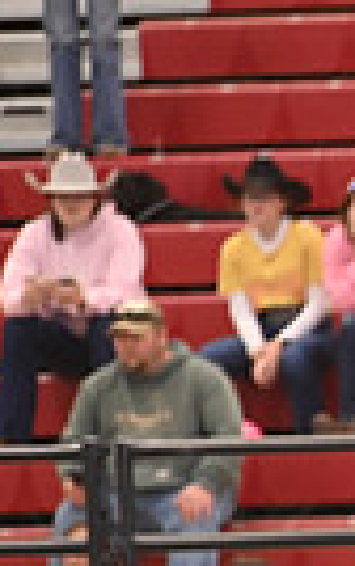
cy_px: 674
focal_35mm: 880
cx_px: 1166
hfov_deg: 1.5
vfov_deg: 2.4
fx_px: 13593
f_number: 3.2
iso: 1600
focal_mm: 200
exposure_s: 1/250
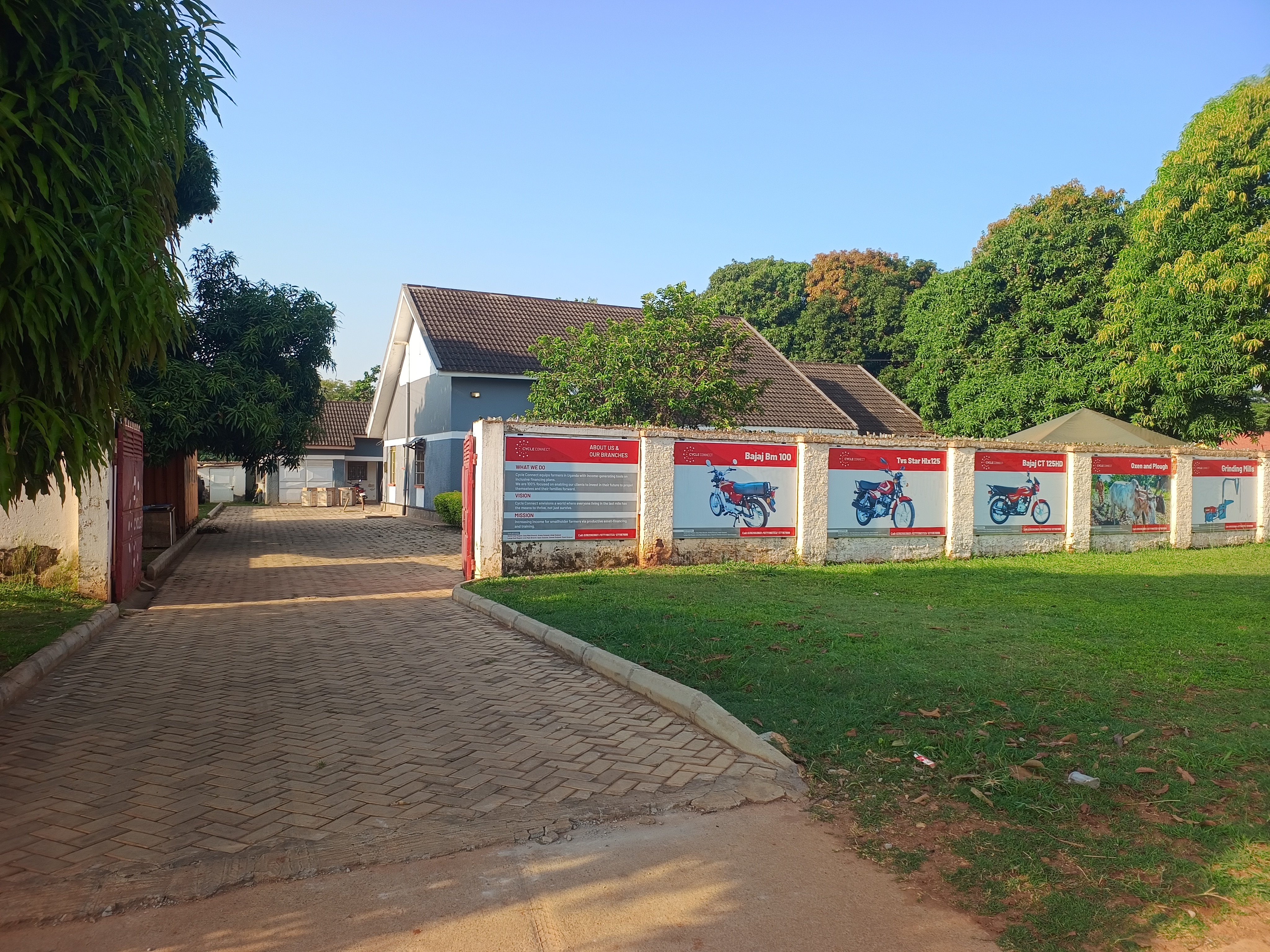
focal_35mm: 24
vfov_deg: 56.8
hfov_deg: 71.6
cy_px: 476
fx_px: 881
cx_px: 635
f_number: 1.4
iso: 103
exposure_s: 1/933
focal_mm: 5.89
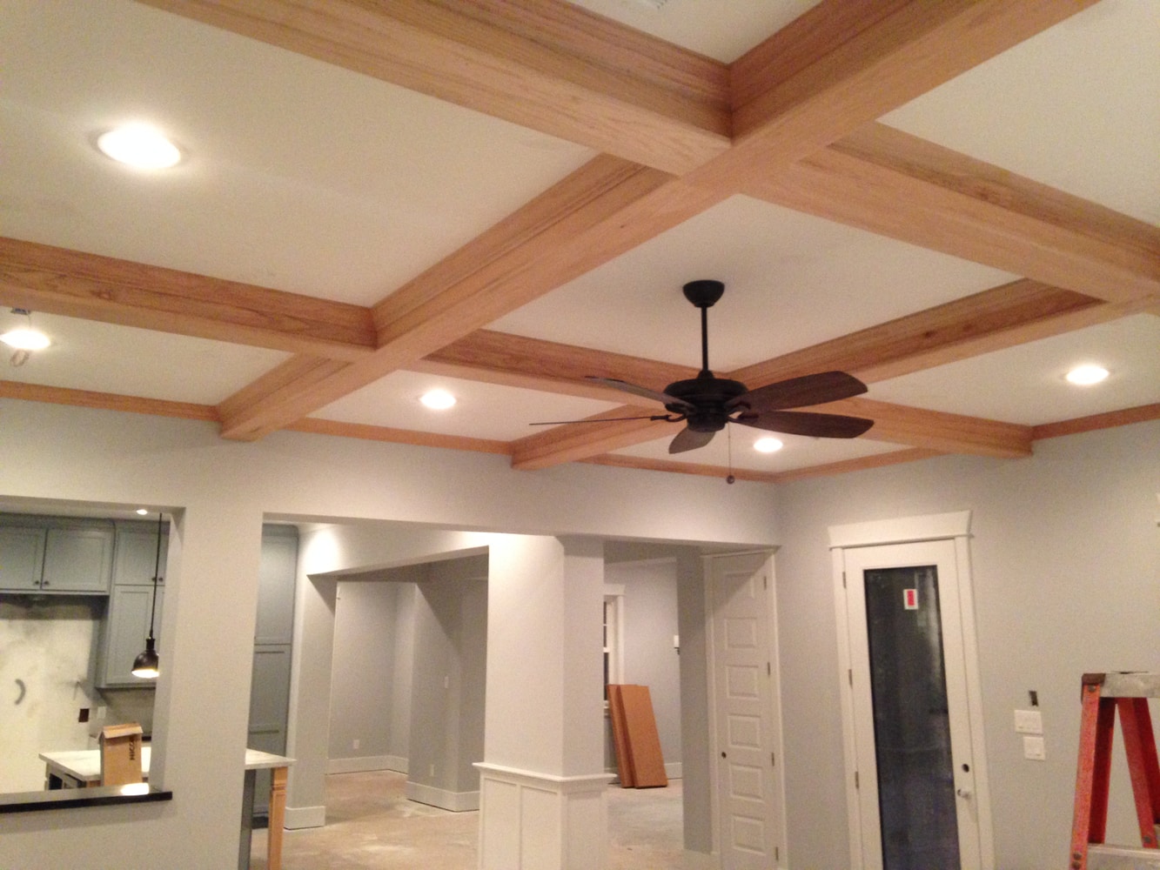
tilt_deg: +9.0
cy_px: 435
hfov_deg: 55.3
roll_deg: +2.6
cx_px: 580
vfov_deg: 43.0
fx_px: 1106
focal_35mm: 33
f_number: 2.4
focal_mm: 4.12
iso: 320
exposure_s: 1/20
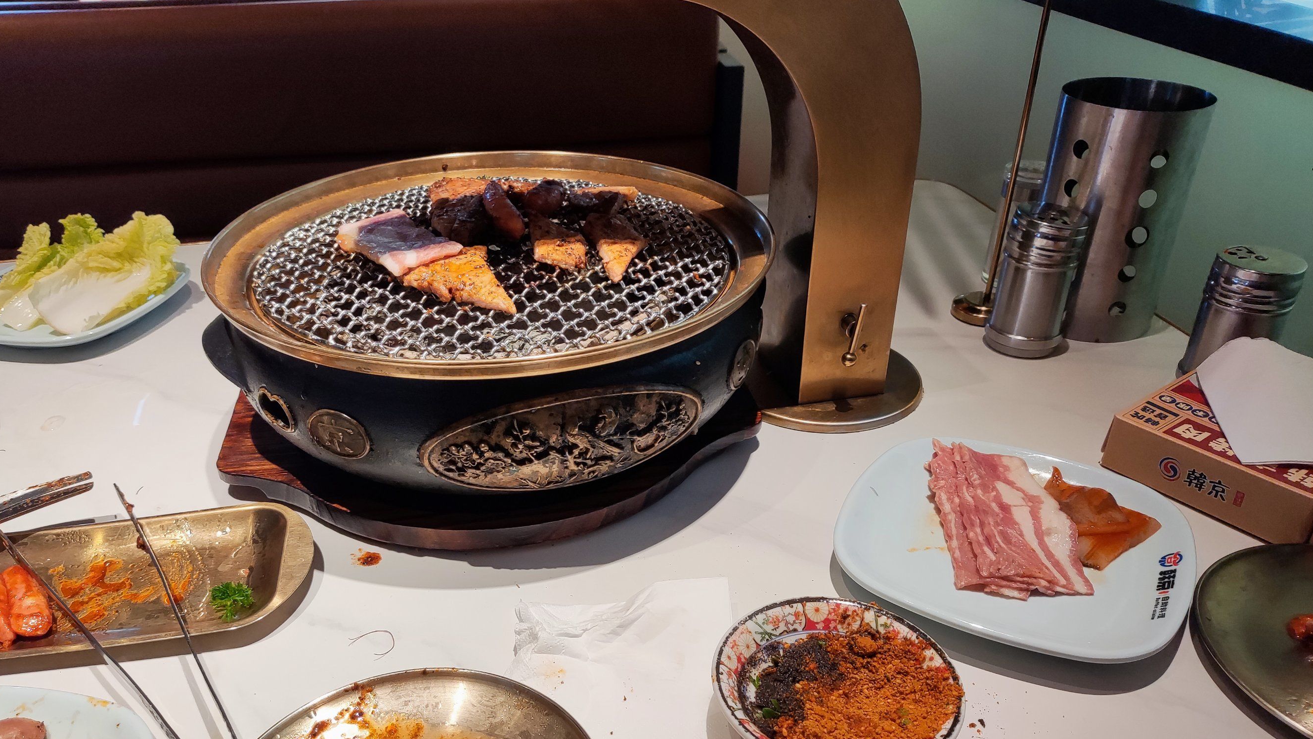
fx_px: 975
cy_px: 466
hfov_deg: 67.9
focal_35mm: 28
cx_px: 640
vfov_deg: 41.2
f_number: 1.79
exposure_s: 1/100
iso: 77
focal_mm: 4.71
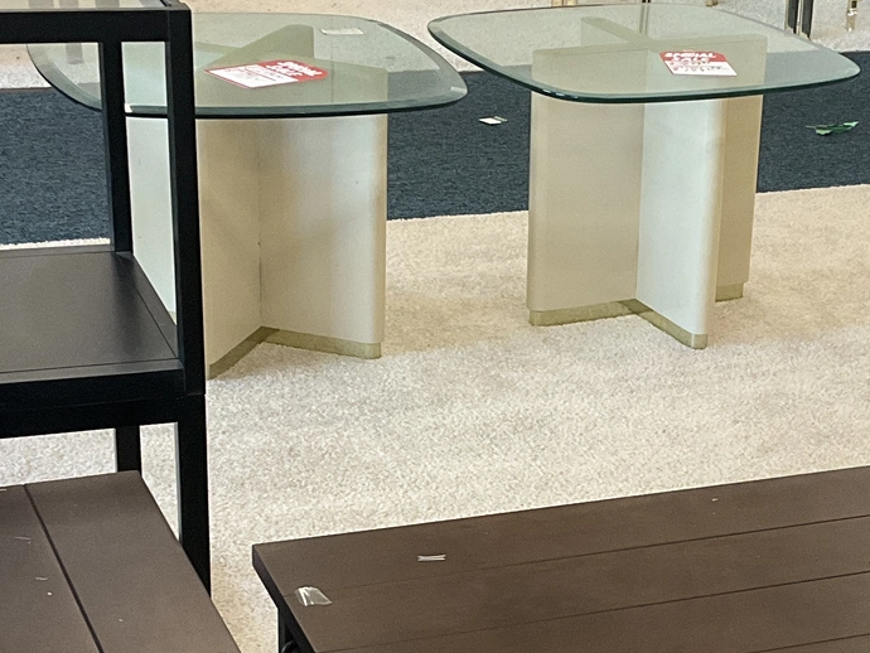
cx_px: 668
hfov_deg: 23.0
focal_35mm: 84
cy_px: 571
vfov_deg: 17.4
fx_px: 2112
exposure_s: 1/60
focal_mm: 3
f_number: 1.8
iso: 100
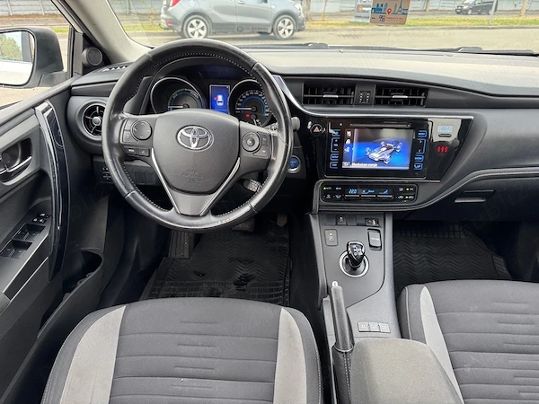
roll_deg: -0.1
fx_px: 374
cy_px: 202
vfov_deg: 56.8
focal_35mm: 24
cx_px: 270
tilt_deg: -27.6
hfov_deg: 71.6
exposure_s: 1/60
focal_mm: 6.76
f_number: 1.78
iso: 320
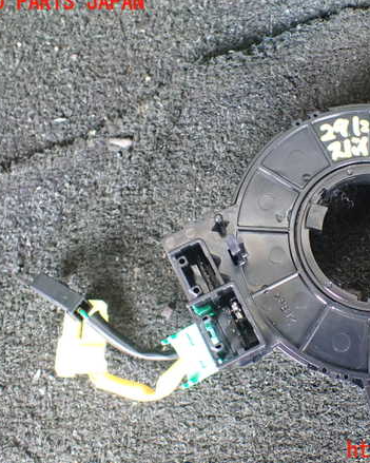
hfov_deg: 36.6
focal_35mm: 40
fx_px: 548
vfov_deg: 45.8
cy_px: 227
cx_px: 269
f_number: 2.3
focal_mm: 5.4
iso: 800
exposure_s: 1/60
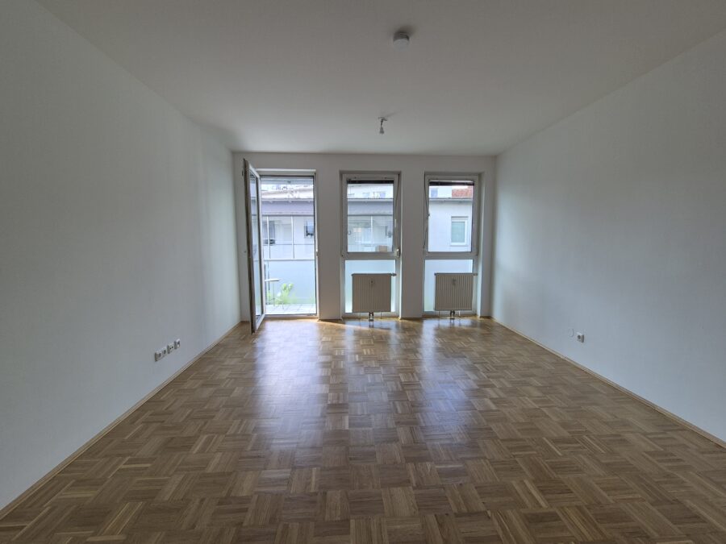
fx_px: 273
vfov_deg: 89.9
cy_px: 272
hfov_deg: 106.2
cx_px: 363
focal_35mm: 13
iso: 50
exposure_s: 1/171
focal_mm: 2.2
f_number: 2.2
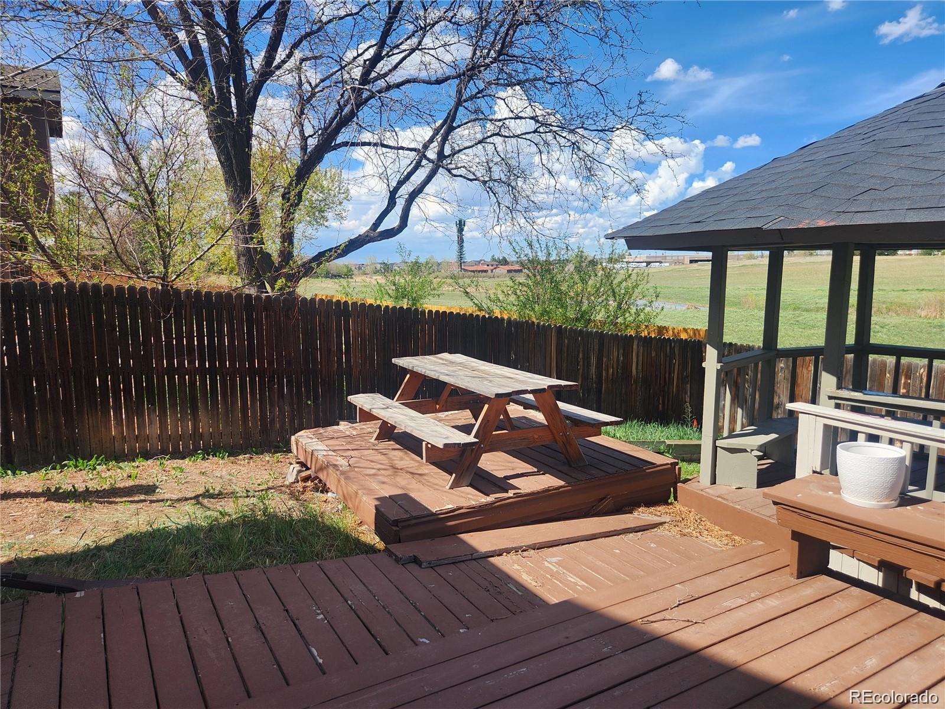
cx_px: 472
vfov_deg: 58.9
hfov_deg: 73.9
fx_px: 628
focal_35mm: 23
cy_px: 354
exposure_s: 1/1070
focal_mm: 5.4
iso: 20
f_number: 1.8
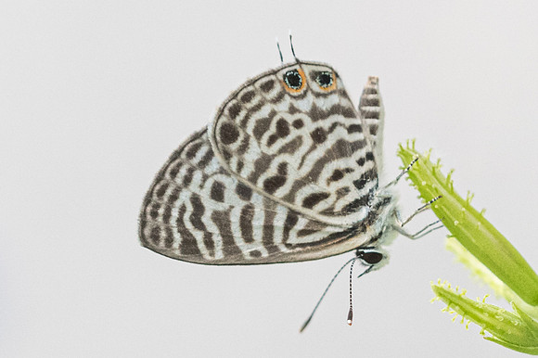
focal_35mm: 713
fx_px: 10646
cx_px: 250
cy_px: 135
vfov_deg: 1.9
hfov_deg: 2.9
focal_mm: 150
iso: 800
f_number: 7.1
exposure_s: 1/1000
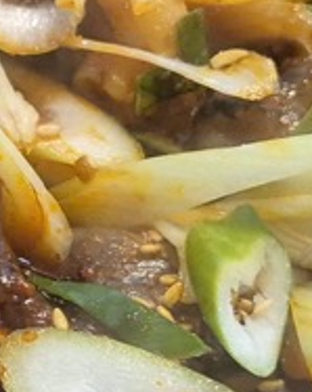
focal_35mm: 154
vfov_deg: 12.5
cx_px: -84
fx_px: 1782
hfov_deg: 9.8
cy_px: 197
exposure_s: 1/120
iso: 320
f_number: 1.8
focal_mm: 5.4
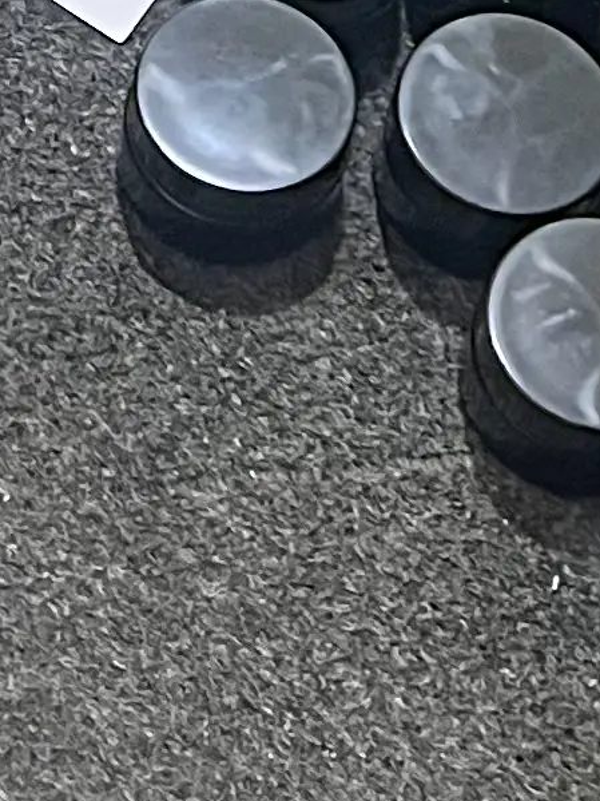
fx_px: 4046
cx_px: -107
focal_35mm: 175
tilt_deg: -54.9
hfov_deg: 8.4
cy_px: -473
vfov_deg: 10.8
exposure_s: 1/60
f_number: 1.5
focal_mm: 5.7
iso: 400
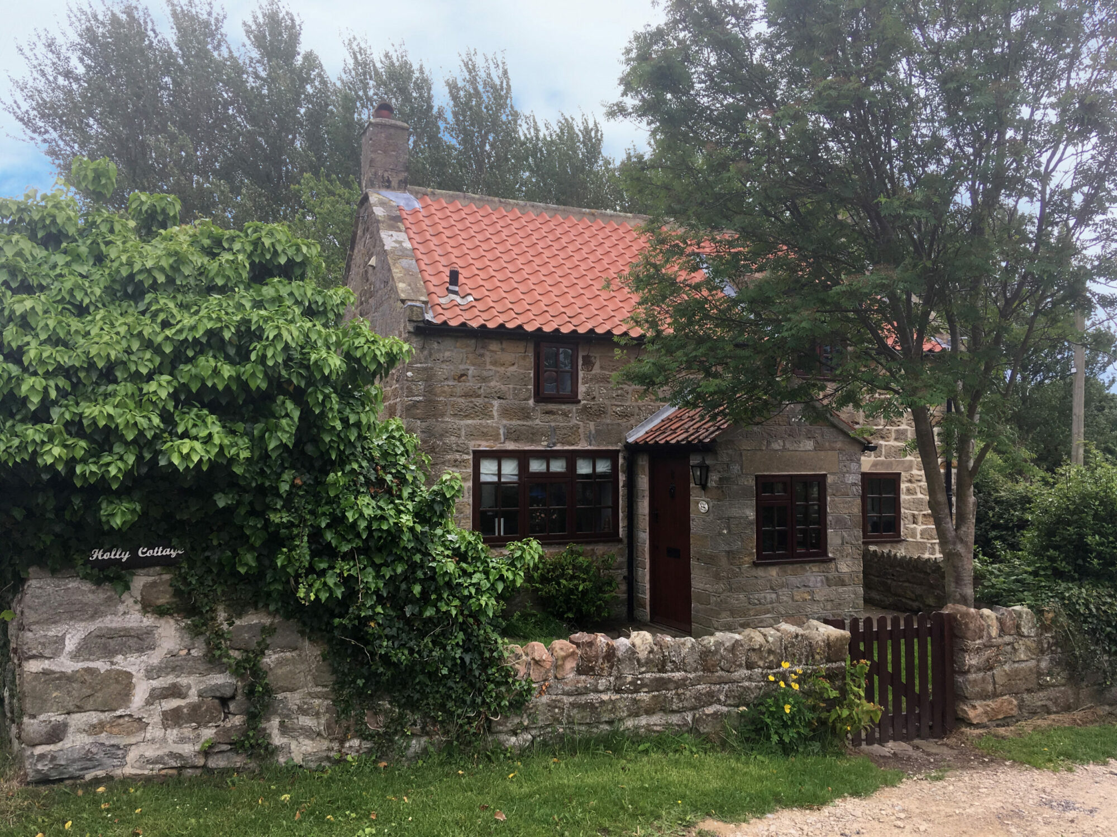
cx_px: 558
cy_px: 418
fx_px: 936
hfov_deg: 61.7
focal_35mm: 29
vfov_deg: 48.2
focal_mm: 4.15
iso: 25
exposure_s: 1/565
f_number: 2.2
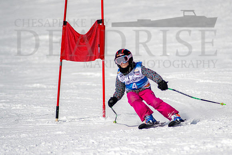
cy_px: 90
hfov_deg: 3.6
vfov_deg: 2.4
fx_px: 3694
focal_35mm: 573
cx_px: 148
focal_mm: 300
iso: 100
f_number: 2.8
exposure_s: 1/6400
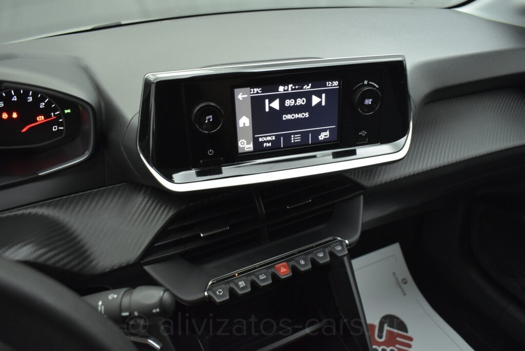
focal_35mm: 27
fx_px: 394
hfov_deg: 67.4
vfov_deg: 48.0
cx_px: 262
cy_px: 176
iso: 1600
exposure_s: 1/60
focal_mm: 18
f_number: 3.5
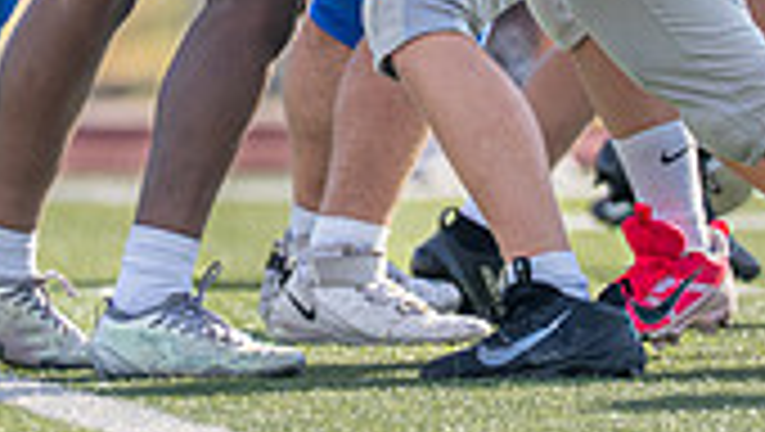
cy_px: -280
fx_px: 21299
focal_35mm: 1049
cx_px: 394
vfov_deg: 1.2
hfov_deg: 2.1
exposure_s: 1/2000
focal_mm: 200
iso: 100
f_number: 2.8
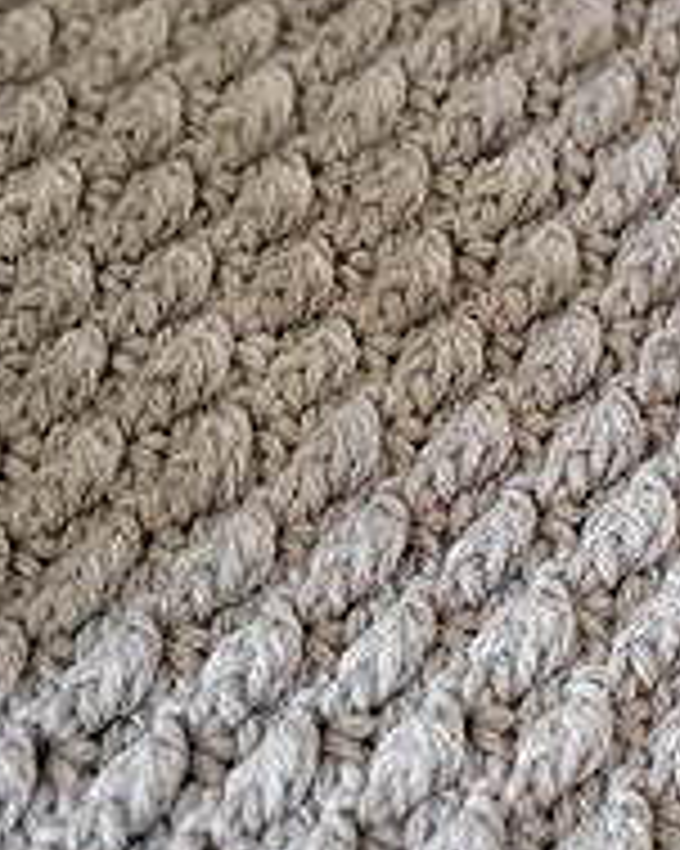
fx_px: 2165
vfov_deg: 22.2
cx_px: 648
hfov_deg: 17.5
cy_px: 441
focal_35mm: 86
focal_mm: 5.4
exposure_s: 1/30
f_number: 1.8
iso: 400
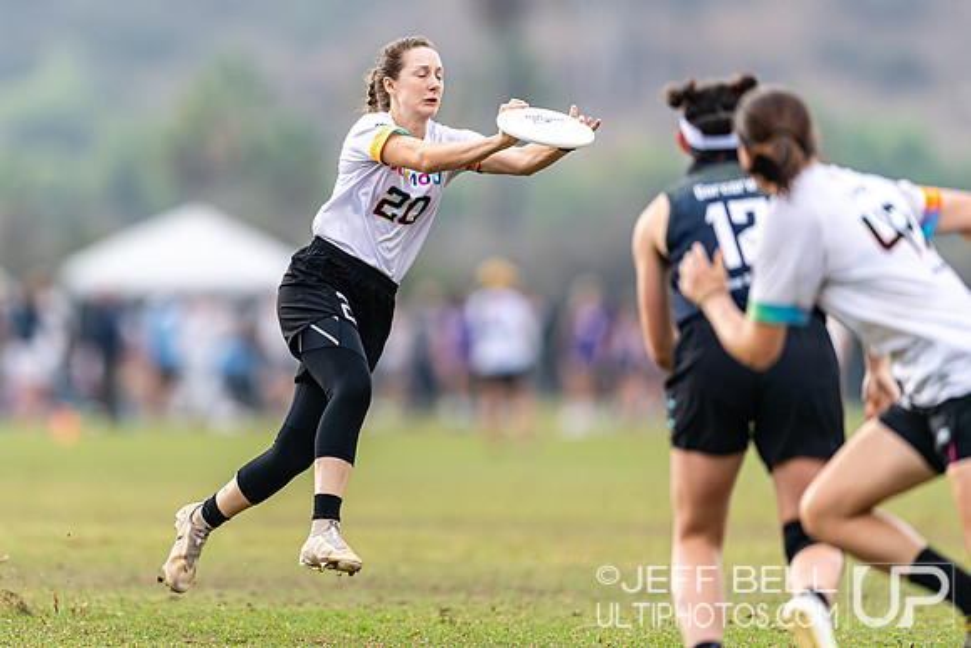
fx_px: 14725
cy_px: 280
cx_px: 308
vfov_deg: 2.5
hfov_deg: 3.8
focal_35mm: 546
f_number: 2.8
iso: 200
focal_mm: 400
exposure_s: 1/1250
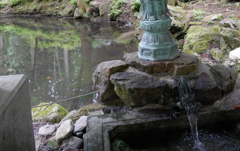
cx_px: 122
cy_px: 2
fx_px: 229
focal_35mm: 35
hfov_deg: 55.3
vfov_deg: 33.4
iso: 800
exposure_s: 1/60
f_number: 3.5
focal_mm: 12
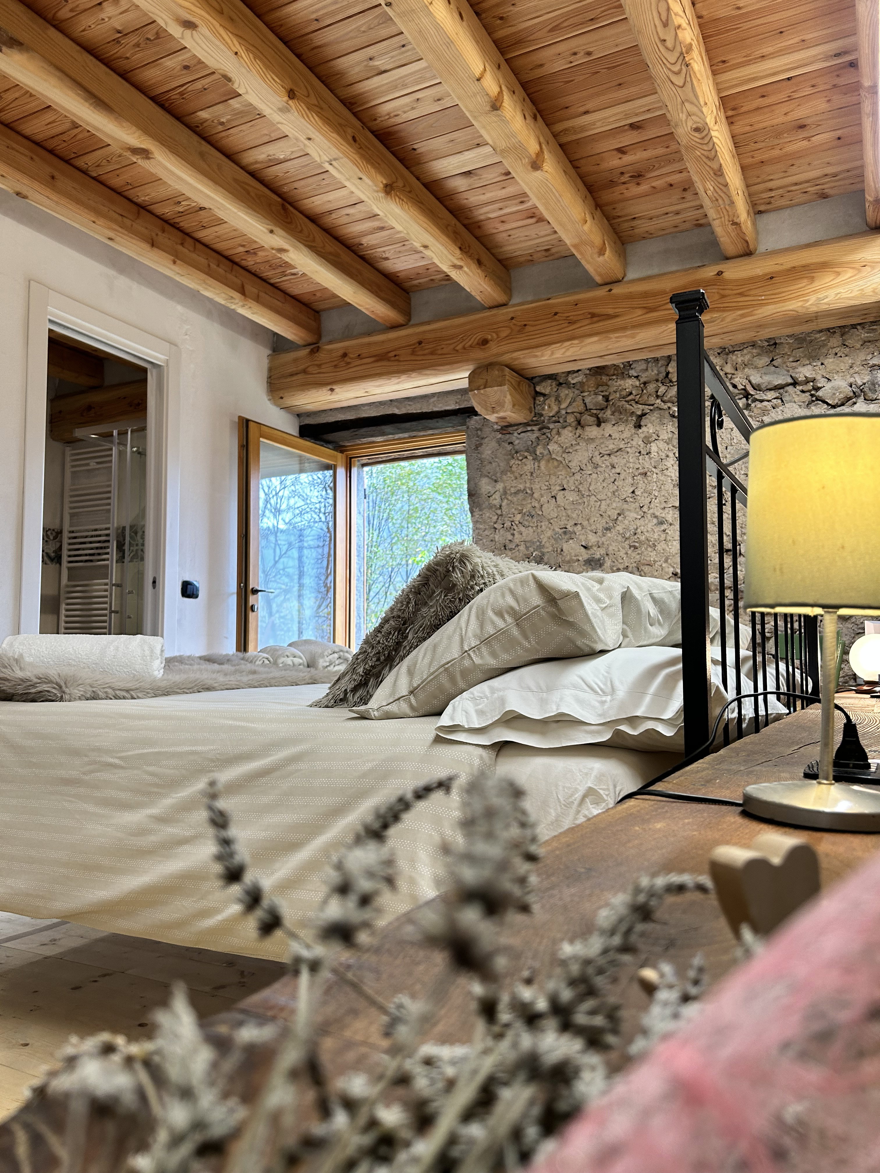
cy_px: 586
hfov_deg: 53.1
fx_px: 881
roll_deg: -0.2
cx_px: 440
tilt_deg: +3.8
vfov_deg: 67.3
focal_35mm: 26
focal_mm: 5.7
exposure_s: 1/50
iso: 80
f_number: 1.5
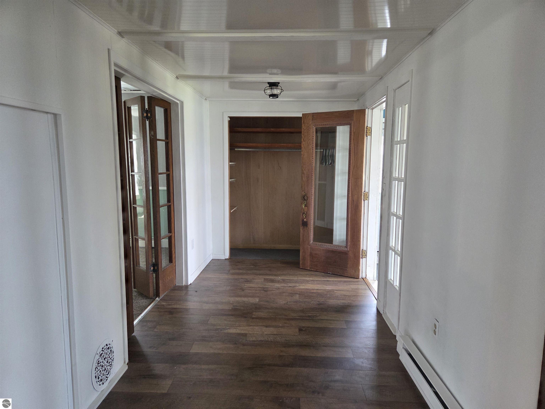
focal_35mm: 23
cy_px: 204
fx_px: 362
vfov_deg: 58.9
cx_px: 272
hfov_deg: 73.9
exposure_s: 1/120
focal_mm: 5.4
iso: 320
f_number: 1.8
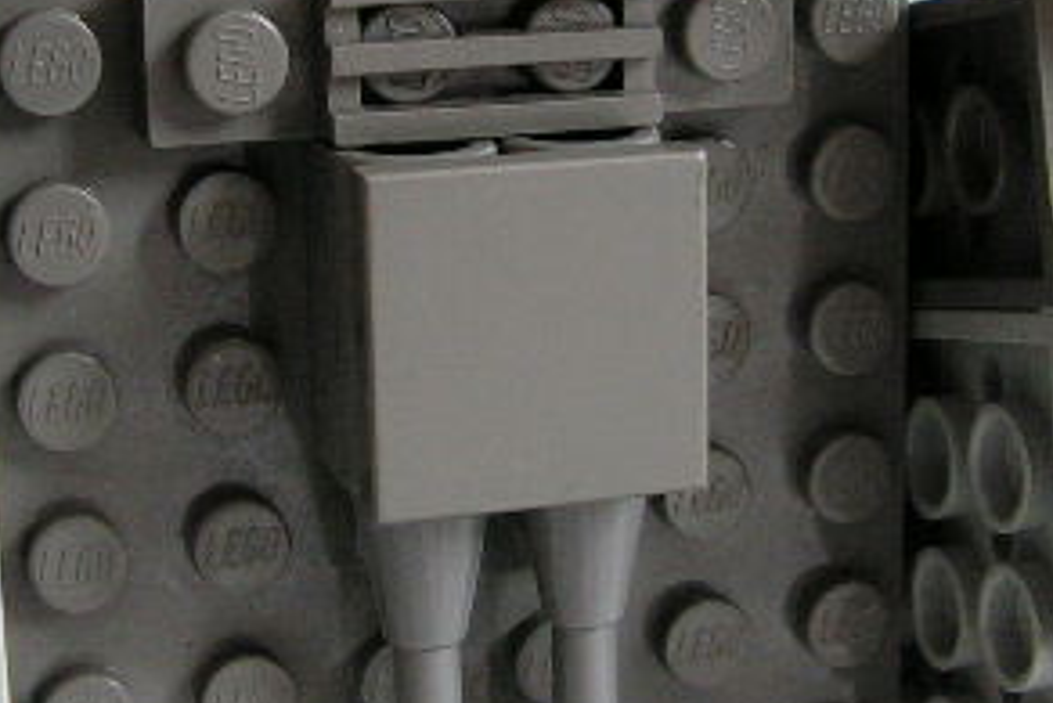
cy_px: 234
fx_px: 2400
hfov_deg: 24.7
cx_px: 480
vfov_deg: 16.6
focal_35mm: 82
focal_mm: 6
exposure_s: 1/15
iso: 200
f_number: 3.2
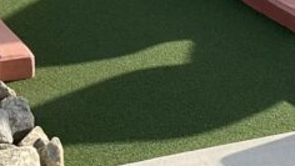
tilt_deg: -3.5
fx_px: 1072
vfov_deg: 8.4
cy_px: -178
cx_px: 265
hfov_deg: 15.5
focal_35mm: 137
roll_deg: -1.5
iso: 16
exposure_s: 1/1626
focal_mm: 3
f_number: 1.8
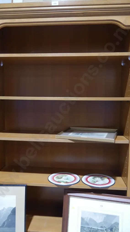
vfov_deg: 62.6
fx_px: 190
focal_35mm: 31
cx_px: 59
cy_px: 116
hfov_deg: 37.7
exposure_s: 1/60
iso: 800
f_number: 3.5
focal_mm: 14
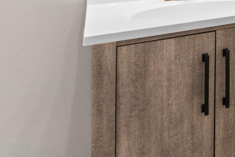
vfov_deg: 22.7
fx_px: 327
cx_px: 346
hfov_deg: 27.9
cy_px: -70
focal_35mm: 50
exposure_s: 1/10
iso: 100
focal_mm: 11
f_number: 4.8
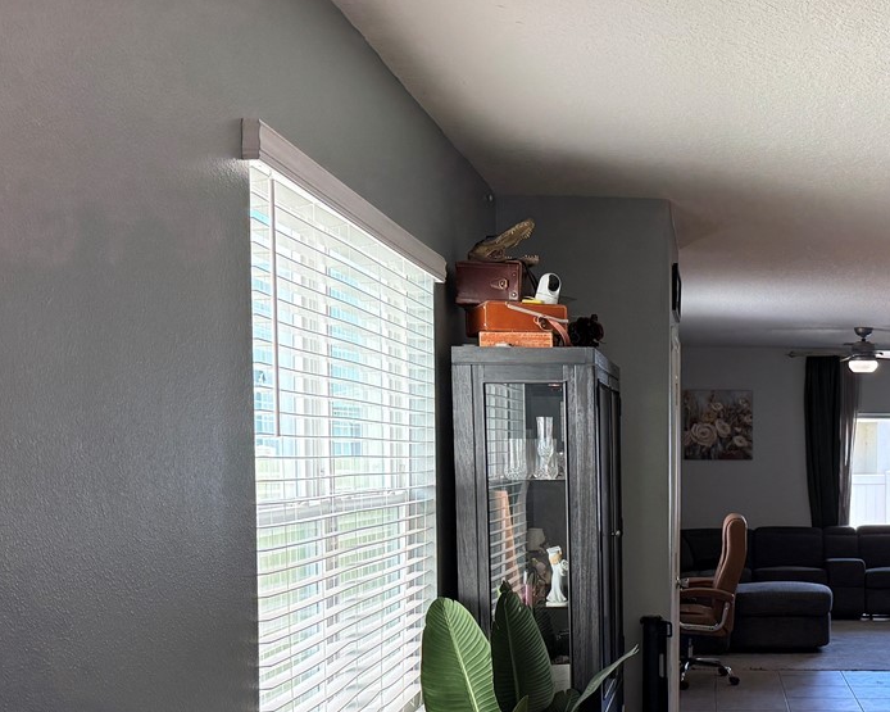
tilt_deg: -3.9
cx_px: 772
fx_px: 1422
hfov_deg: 33.2
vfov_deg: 27.5
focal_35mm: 54
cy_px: 579
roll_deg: -0.2
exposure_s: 1/145
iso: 160
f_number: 1.78
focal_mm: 6.76
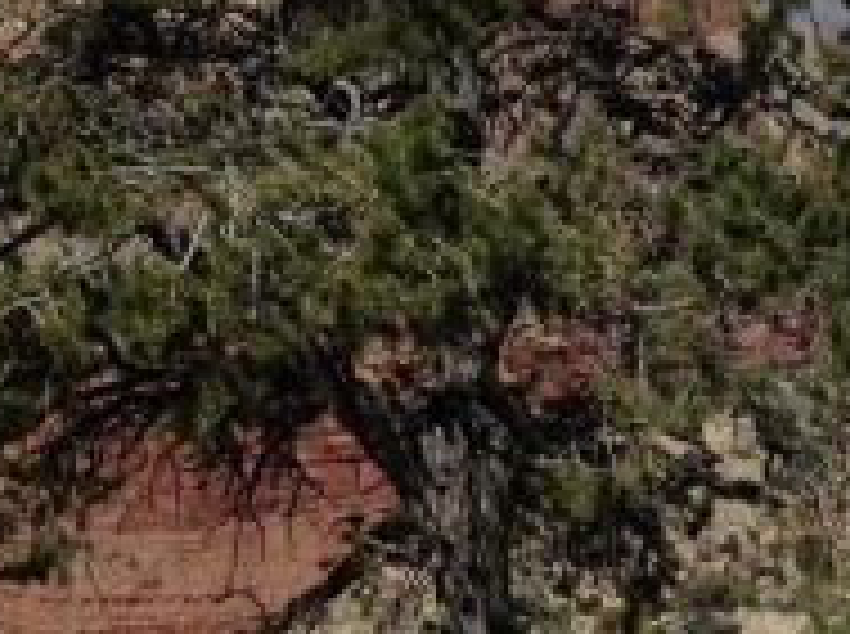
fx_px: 2745
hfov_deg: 16.1
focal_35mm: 112
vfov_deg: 12.4
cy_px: 1030
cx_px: 1264
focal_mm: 4.12
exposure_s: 1/3195
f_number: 2.4
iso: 50
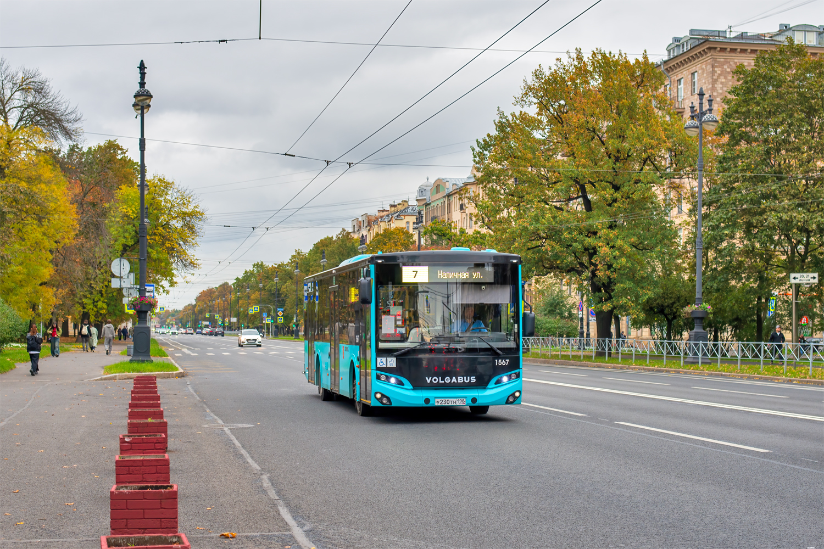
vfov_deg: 27.0
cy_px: 274
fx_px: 1144
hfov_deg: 39.6
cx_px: 412
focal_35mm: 50
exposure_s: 1/320
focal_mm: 50
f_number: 5
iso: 320
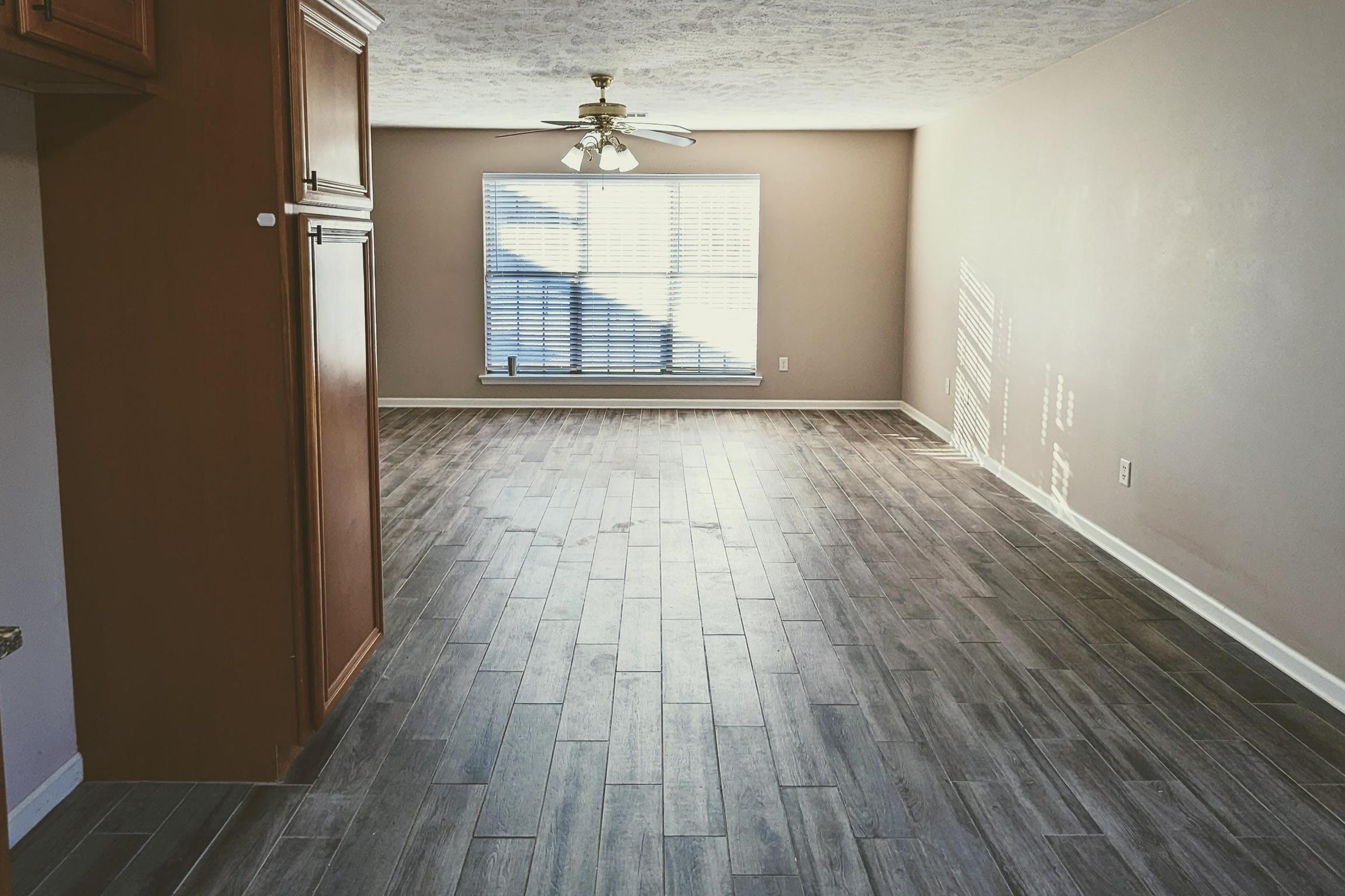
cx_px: 666
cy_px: 325
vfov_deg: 56.4
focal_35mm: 22
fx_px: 822
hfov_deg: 78.6
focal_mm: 2.35
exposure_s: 1/120
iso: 59
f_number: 2.2
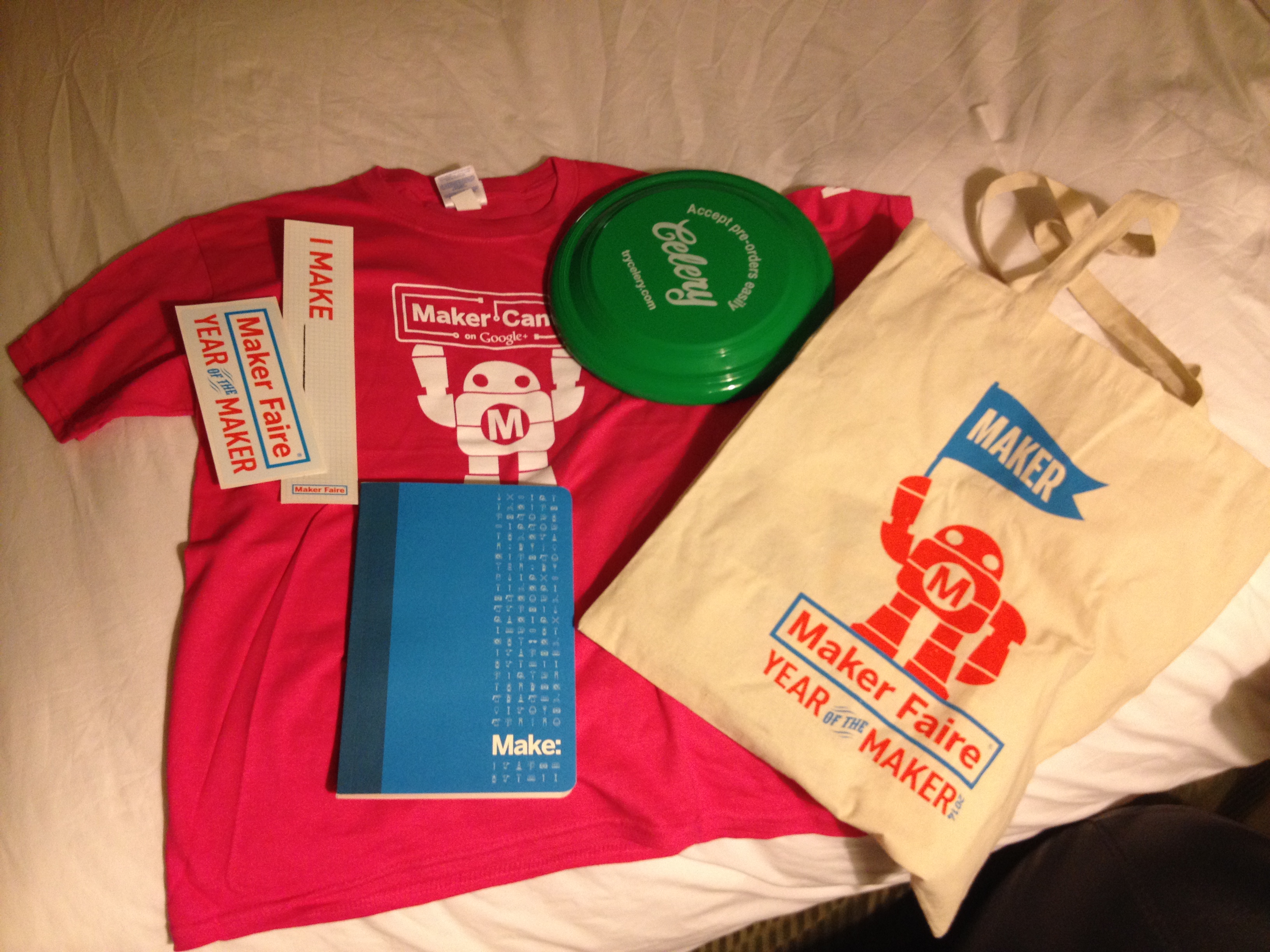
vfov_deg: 40.7
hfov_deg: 52.6
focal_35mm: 35
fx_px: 1284
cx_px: 635
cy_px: 476
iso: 160
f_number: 2.4
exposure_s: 1/20
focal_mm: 4.28
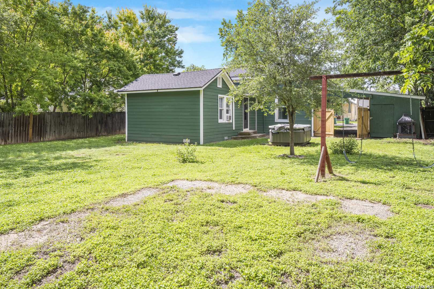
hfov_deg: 72.7
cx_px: 217
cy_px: 144
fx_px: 295
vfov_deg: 52.3
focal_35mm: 24
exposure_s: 1/250
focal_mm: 16.3
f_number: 8
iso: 250
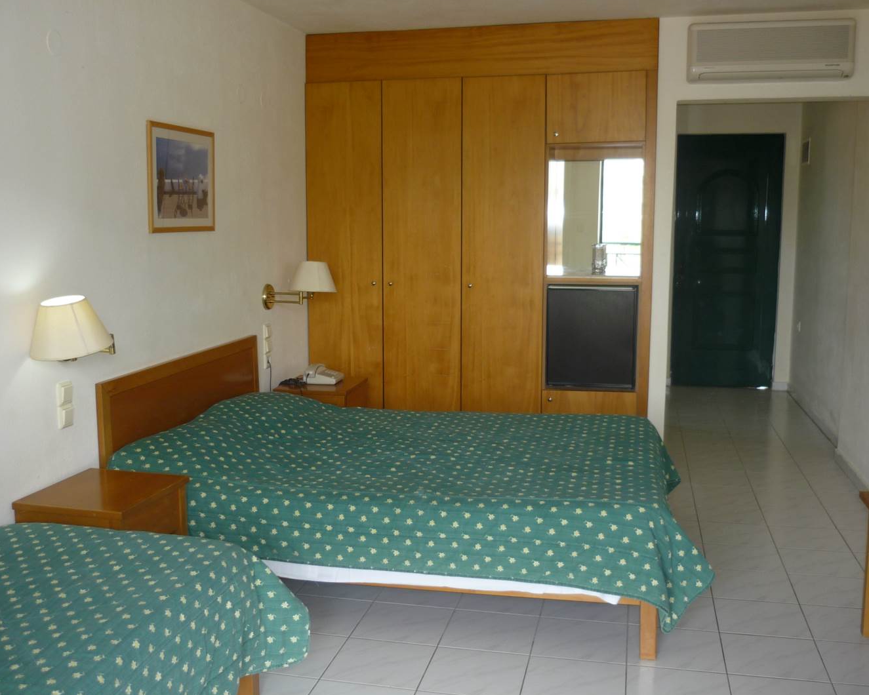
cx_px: 408
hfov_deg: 51.5
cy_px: 344
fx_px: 900
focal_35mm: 35
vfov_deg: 42.2
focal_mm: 5.5
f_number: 2.8
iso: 100
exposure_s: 1/30
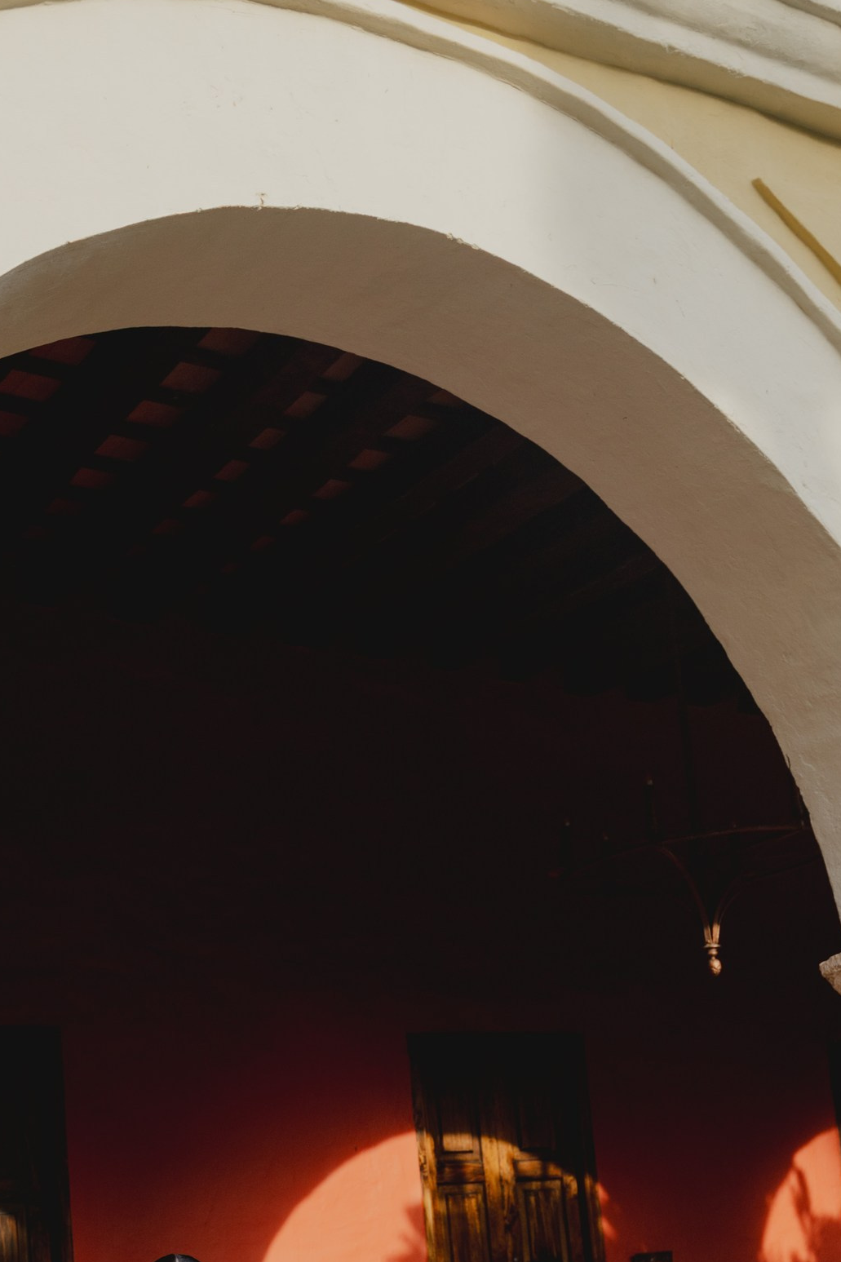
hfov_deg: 27.5
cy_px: 1038
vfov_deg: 39.3
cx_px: 177
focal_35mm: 48
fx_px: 1682
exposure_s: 1/400
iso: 250
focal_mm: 29
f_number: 4.5
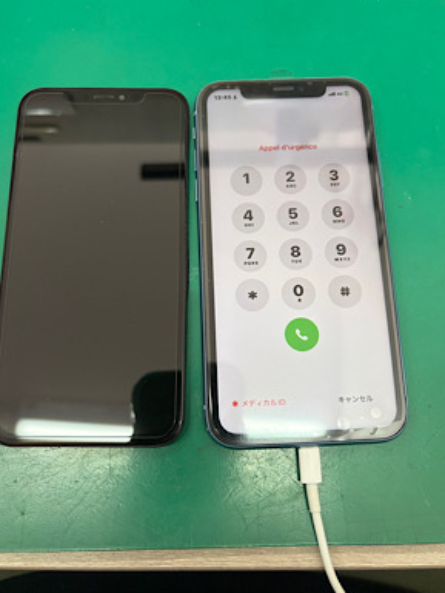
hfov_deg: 51.4
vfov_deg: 65.3
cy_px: 302
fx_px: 463
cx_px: 219
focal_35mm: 27
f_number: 1.6
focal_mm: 5.96
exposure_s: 1/120
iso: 80
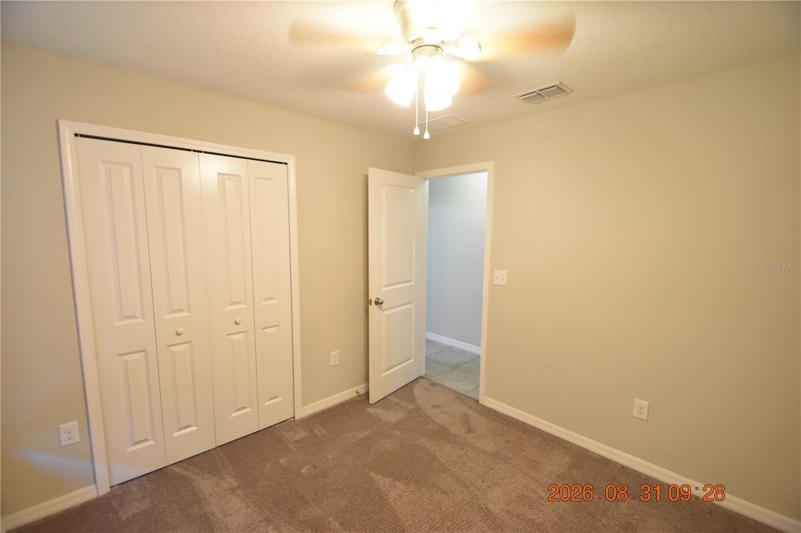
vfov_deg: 77.3
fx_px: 334
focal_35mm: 15
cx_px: 400
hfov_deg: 100.4
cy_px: 266
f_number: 3.5
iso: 1600
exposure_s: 1/60
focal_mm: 10
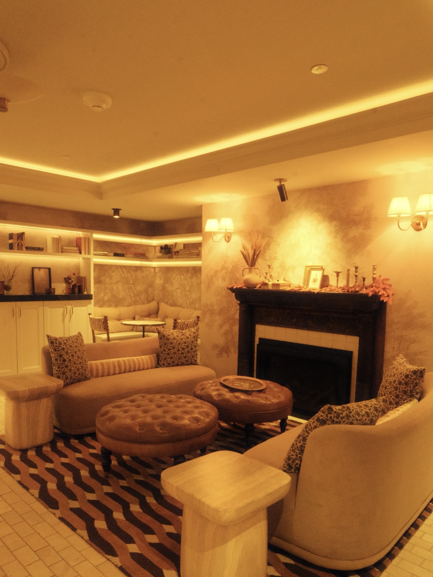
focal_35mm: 25
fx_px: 417
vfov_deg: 69.3
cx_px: 216
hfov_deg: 54.9
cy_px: 313
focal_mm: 15
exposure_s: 1/8
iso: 10000
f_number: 22
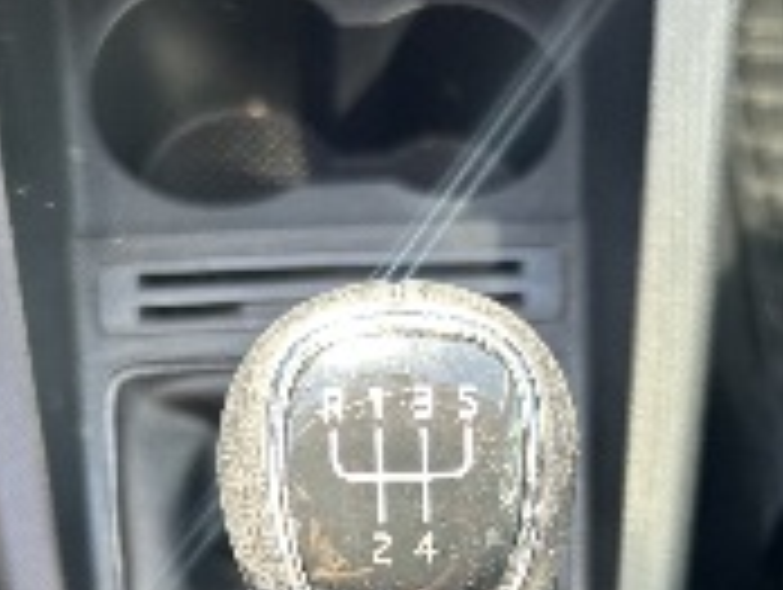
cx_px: 360
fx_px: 1404
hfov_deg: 31.1
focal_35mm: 62
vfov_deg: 22.8
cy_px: 590
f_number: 1.5
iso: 64
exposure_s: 1/121
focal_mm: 5.7
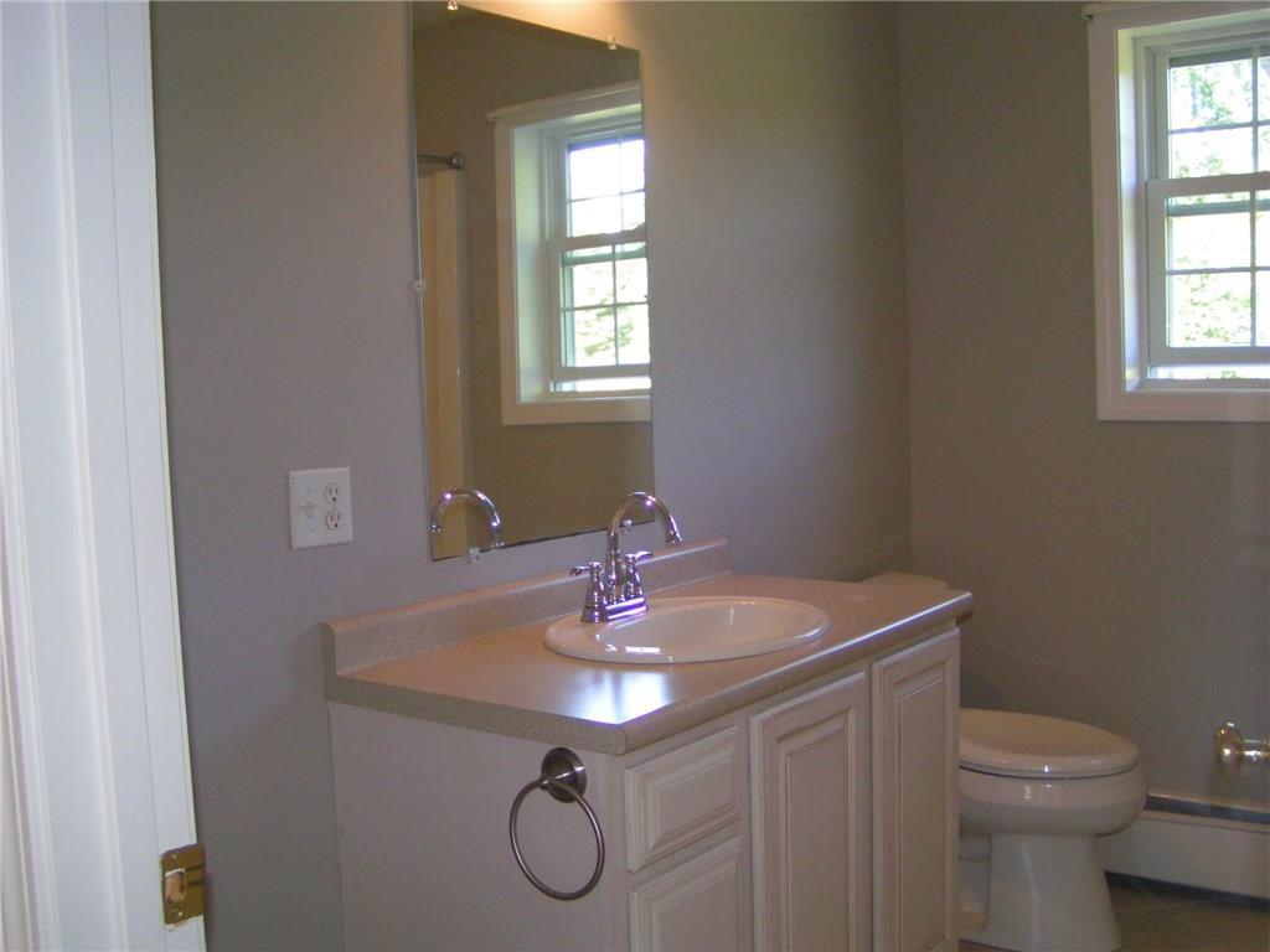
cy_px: 476
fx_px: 1394
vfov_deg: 37.7
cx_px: 635
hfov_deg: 49.0
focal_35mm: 38
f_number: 2.8
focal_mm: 5.8
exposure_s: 1/40
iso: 200
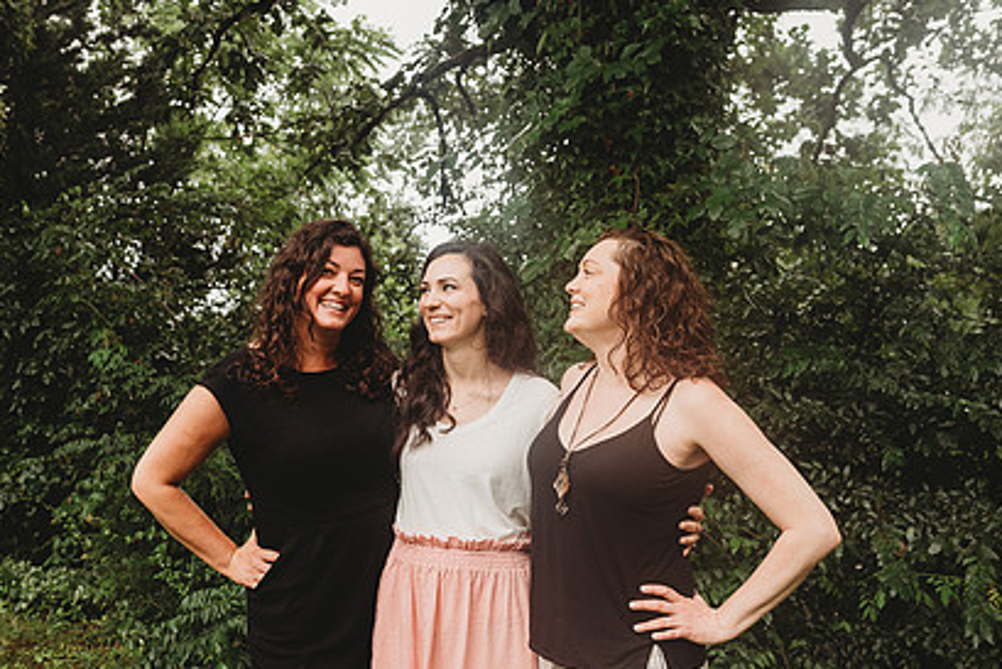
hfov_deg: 55.2
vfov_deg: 38.9
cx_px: 387
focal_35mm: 34
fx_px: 947
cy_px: 371
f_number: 3.5
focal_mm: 24
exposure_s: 1/160
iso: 400
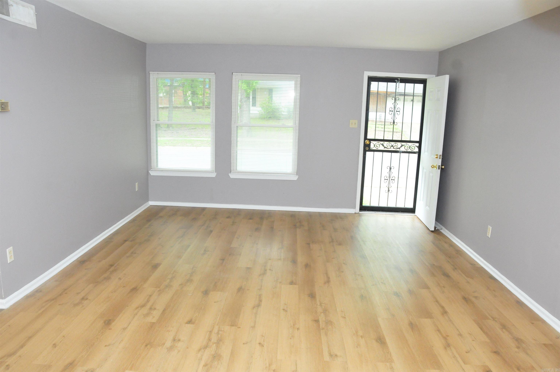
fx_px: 419
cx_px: 280
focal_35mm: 27
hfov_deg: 67.4
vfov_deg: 47.8
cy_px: 186
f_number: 7.1
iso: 1800
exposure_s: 1/60
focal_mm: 18
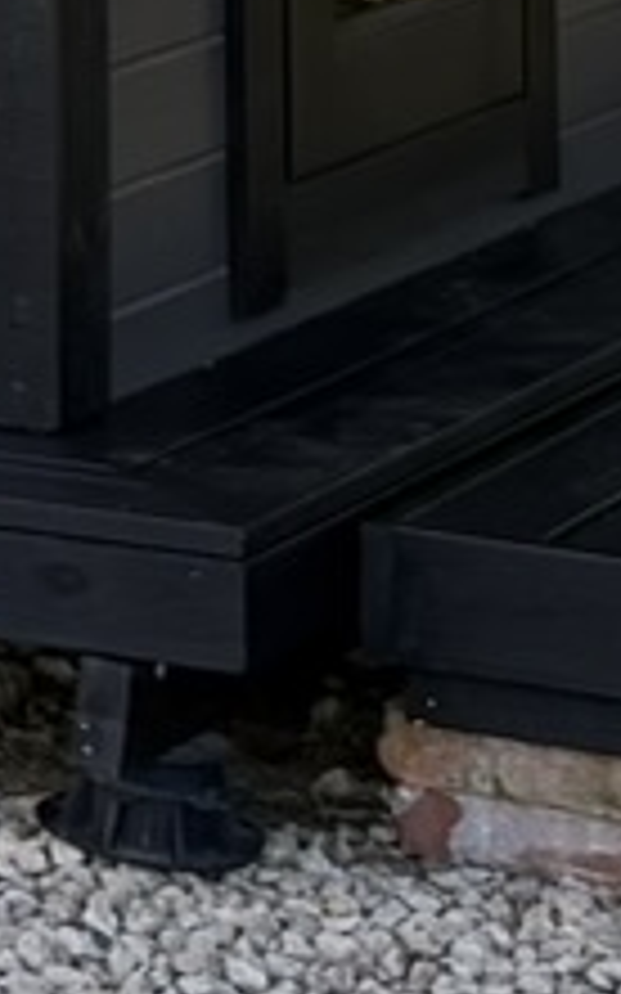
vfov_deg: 8.5
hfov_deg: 5.3
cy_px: -792
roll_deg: +0.2
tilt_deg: -0.8
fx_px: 6395
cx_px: -1215
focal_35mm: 236
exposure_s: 1/1192
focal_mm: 6.76
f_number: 1.78
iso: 100
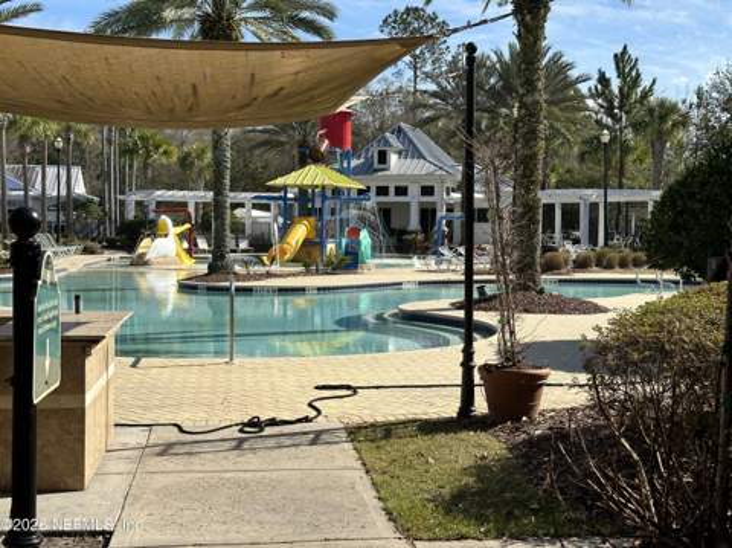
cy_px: 274
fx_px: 1014
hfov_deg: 39.7
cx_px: 366
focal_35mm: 48
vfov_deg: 30.2
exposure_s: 1/4016
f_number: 1.78
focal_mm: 6.86
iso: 64
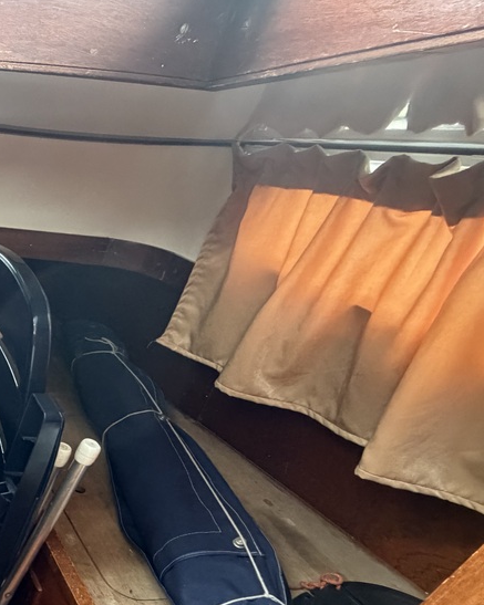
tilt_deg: -35.7
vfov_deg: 56.1
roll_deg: -1.4
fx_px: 538
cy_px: 449
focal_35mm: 30
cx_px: -127
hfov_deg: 35.3
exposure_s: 1/60
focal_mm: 2.22
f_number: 2.2
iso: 640
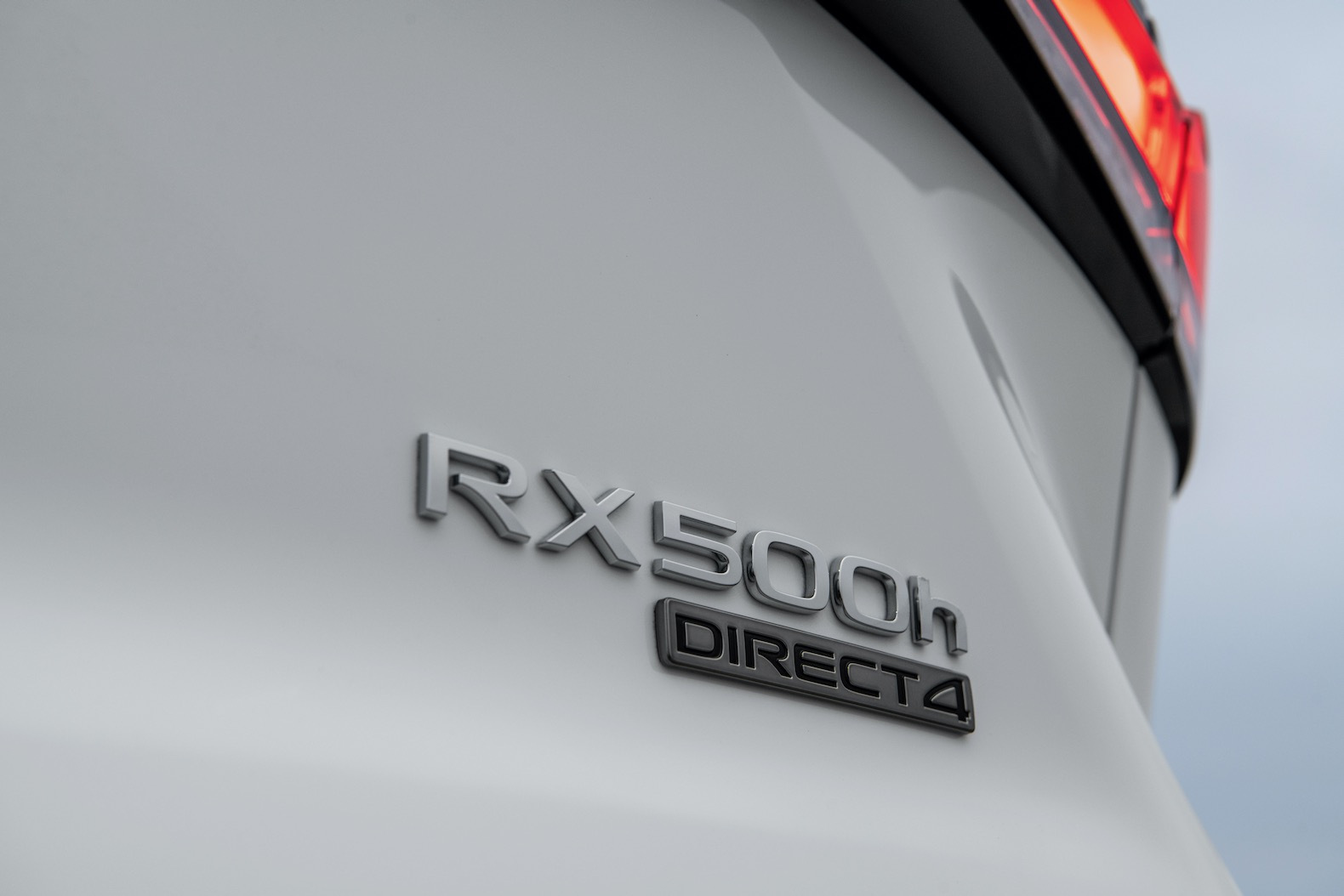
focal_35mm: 56
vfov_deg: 24.2
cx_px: 672
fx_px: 2091
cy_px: 448
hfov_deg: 35.6
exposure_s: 1/20
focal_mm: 56
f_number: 9
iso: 640
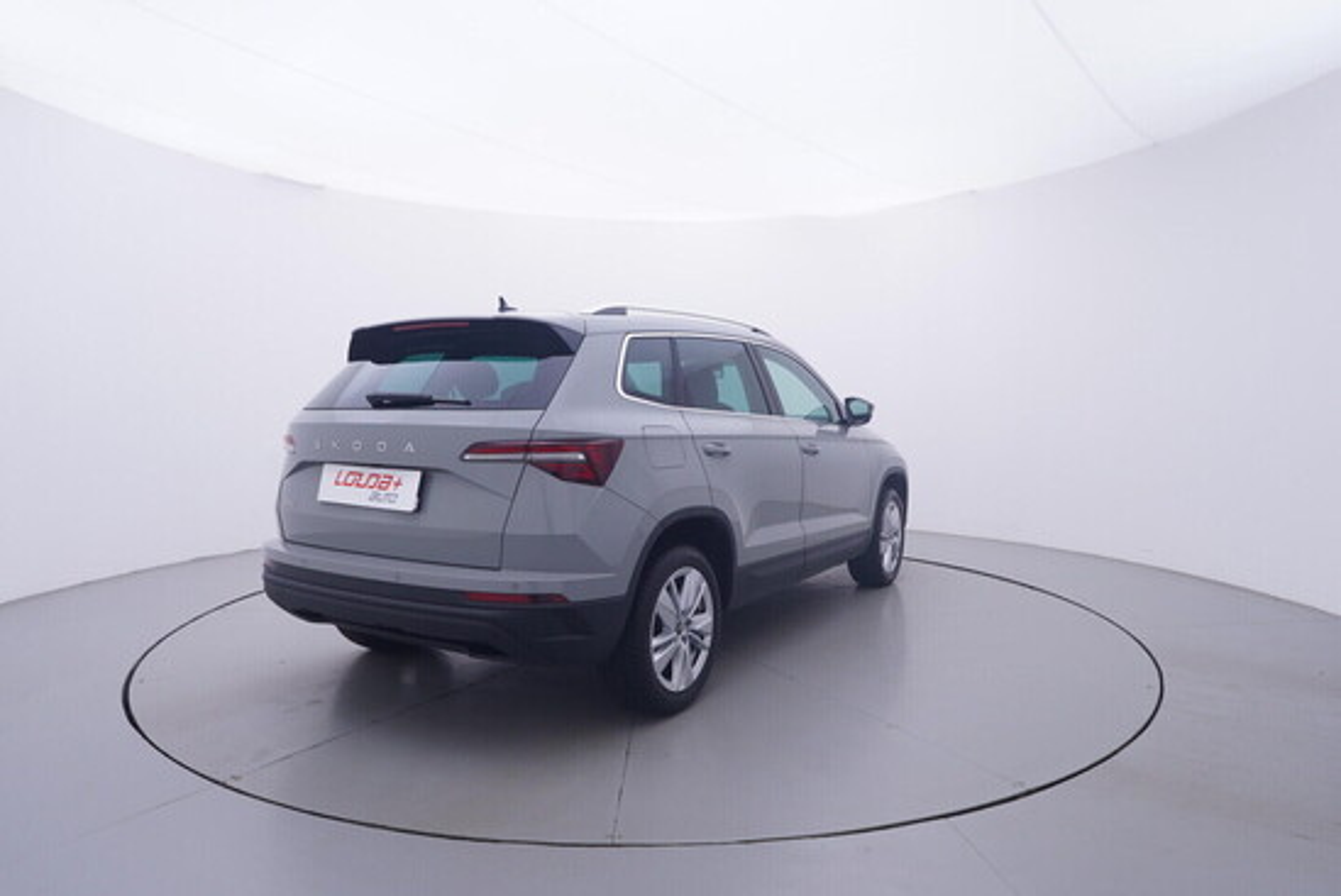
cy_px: 448
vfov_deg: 56.2
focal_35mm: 22
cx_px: 670
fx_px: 839
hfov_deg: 77.3
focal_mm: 15
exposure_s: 1/80
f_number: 5
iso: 200
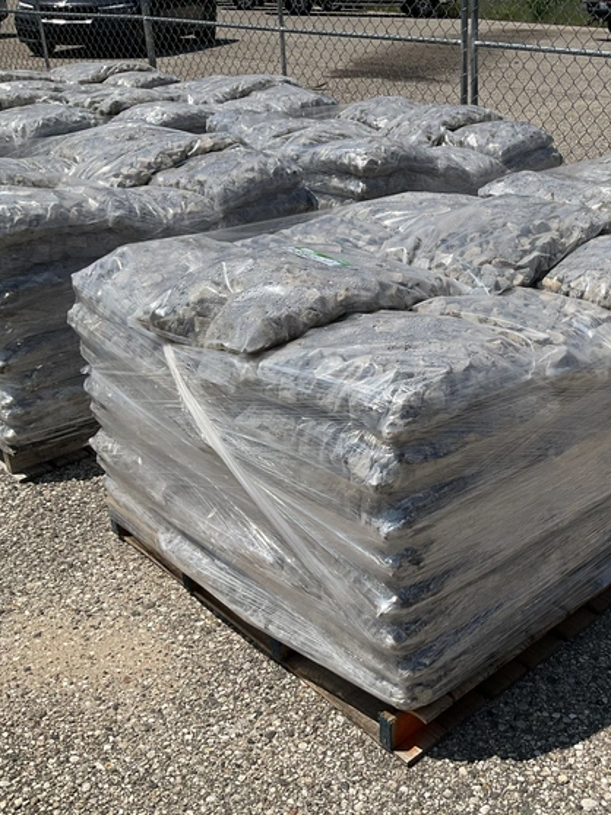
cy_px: 408
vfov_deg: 47.9
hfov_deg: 35.3
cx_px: 509
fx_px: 919
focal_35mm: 39
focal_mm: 3
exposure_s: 1/3534
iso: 25
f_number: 1.8
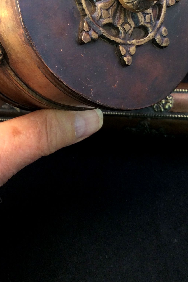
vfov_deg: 33.4
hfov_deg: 23.3
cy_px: 51
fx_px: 454
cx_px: 73
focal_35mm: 58
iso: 50
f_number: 2.4
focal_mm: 3.3
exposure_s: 1/24
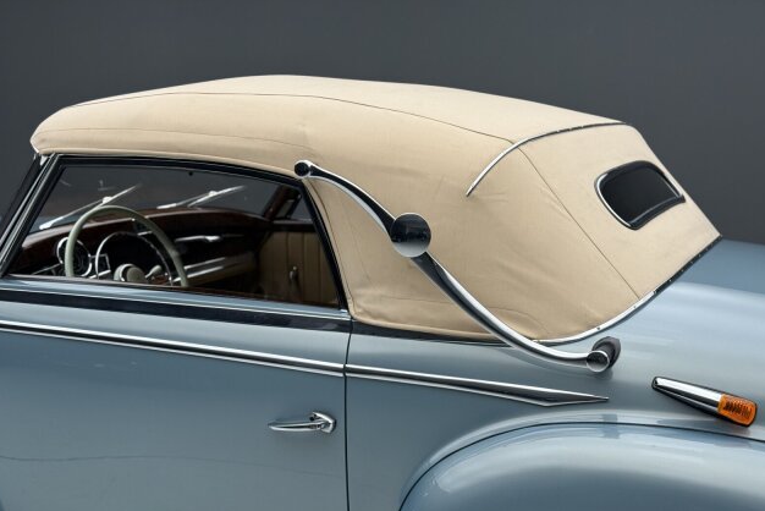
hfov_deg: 38.9
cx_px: 381
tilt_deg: -8.0
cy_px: 252
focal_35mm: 51
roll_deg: +0.3
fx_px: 1084
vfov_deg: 26.5
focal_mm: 6.76
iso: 100
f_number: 1.78
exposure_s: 1/99
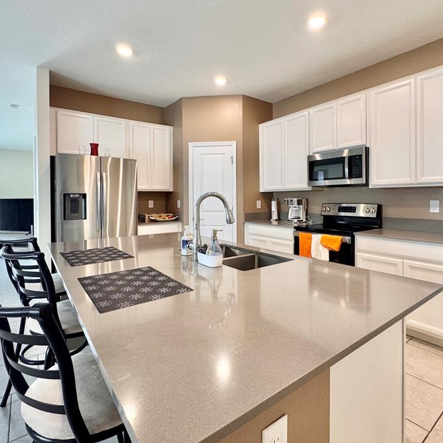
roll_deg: +0.0
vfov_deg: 77.5
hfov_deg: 77.6
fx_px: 275
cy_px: 201
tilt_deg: -2.1
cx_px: 238
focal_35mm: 19
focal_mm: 2.22
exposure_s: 1/120
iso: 160
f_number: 2.2
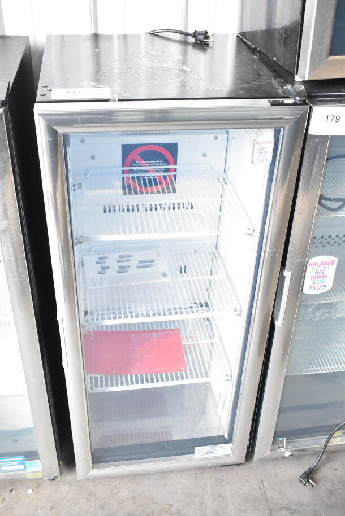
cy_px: 258
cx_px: 172
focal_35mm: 38
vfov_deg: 51.3
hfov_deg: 35.5
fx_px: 539
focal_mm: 25
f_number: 5
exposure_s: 1/100
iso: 1600
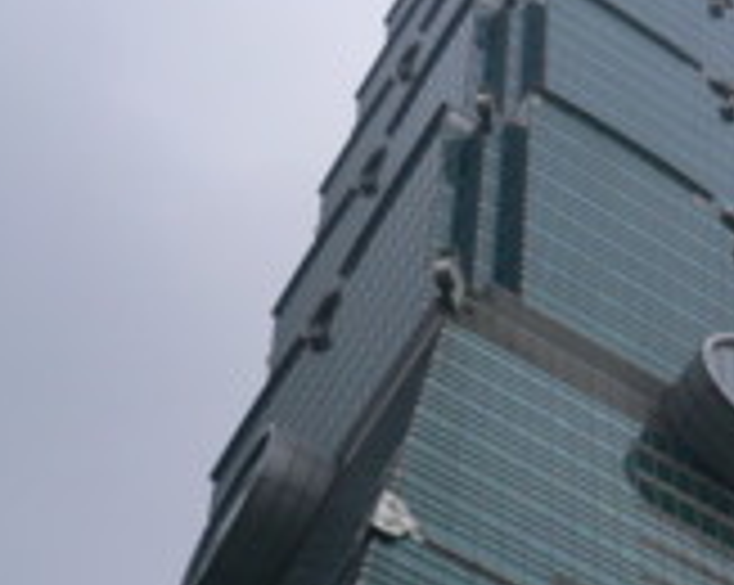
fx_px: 1823
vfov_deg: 18.2
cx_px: 802
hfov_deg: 21.6
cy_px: 360
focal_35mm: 84
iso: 80
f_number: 2.8
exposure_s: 1/500
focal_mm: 5.8
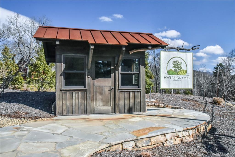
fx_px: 196
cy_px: 78
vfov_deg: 43.6
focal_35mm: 30
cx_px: 118
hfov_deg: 61.9
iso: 4000
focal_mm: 30
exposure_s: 1/640
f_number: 22
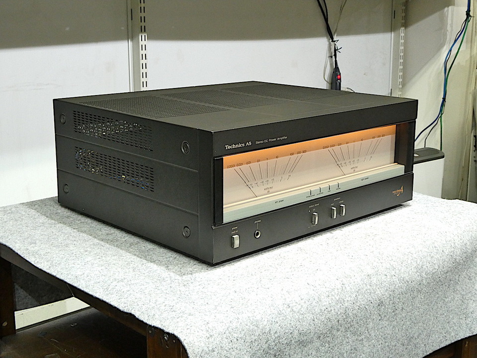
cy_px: 179
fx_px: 689
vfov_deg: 29.1
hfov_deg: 38.2
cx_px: 238
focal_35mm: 50
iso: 400
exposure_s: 1/8
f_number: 5.6
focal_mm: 9
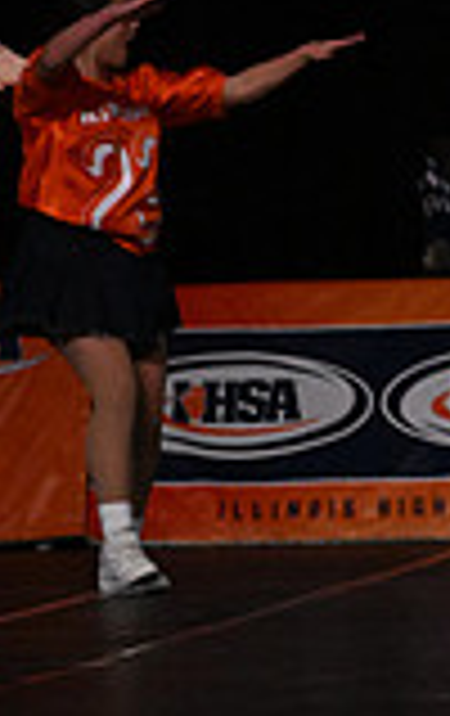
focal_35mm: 356
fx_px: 6954
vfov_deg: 5.9
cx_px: 1264
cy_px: 191
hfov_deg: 3.6
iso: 8000
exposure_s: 1/1000
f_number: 4
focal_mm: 96
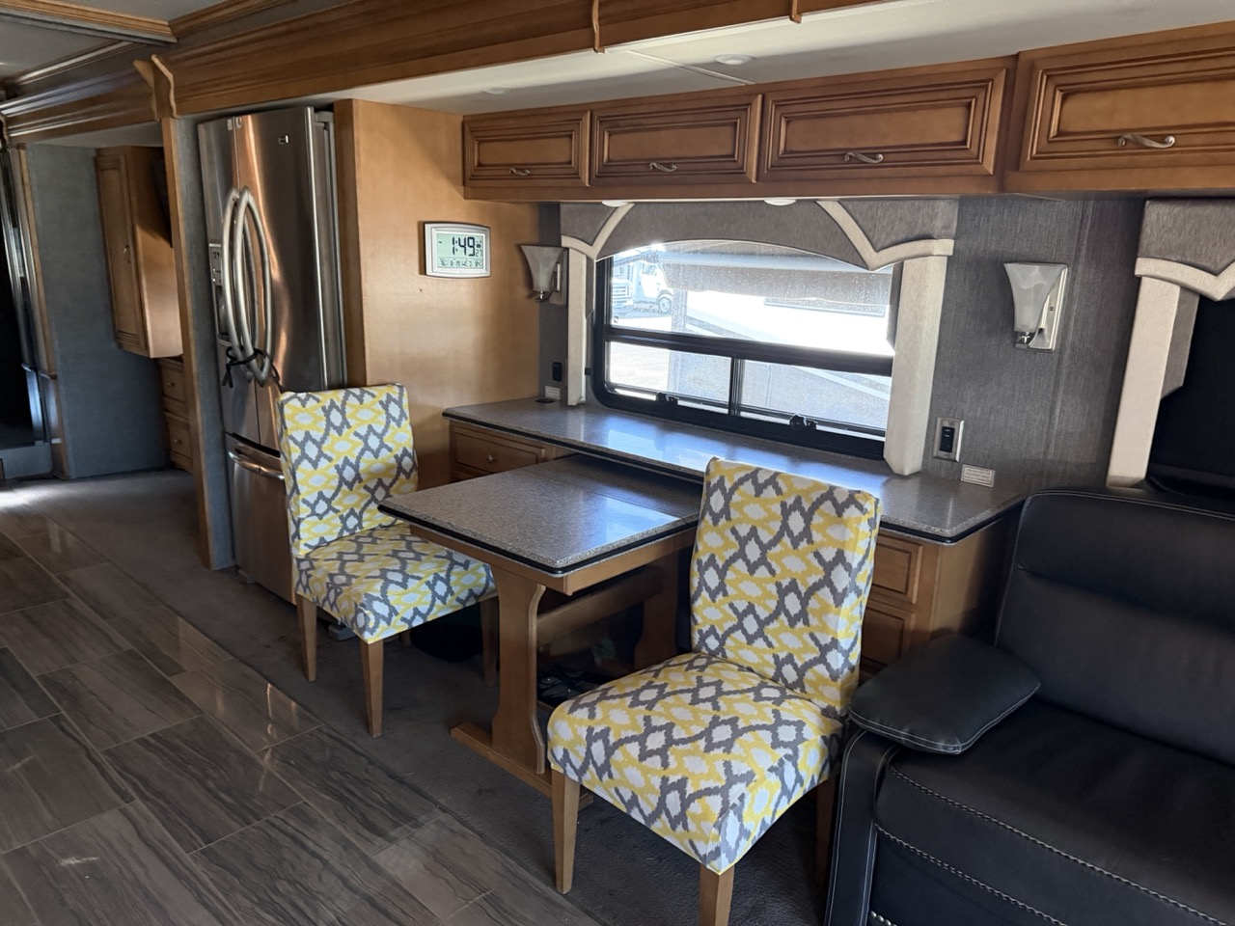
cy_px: 463
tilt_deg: -15.2
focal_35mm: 24
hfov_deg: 71.6
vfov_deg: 56.8
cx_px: 618
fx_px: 856
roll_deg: -2.2
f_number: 1.78
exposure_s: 1/60
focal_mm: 6.76
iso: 800
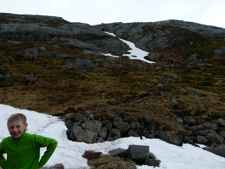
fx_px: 162
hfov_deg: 69.4
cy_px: 84
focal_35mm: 25
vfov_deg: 54.9
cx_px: 112
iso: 100
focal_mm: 4.5
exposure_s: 1/250
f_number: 4
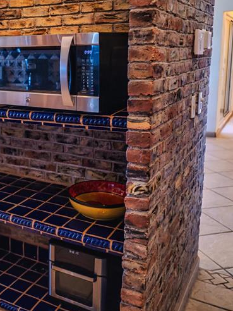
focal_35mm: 40
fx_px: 359
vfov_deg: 46.3
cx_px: 31
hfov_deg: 34.3
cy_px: 114
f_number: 2.8
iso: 500
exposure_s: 1/60
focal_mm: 20
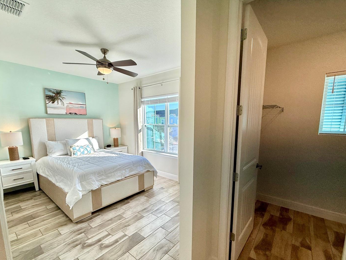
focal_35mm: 16
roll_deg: +0.1
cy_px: 144
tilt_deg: -7.8
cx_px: 173
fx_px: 160
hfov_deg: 94.5
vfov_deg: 77.9
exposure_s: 1/448
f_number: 2.2
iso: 64
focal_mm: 2.22
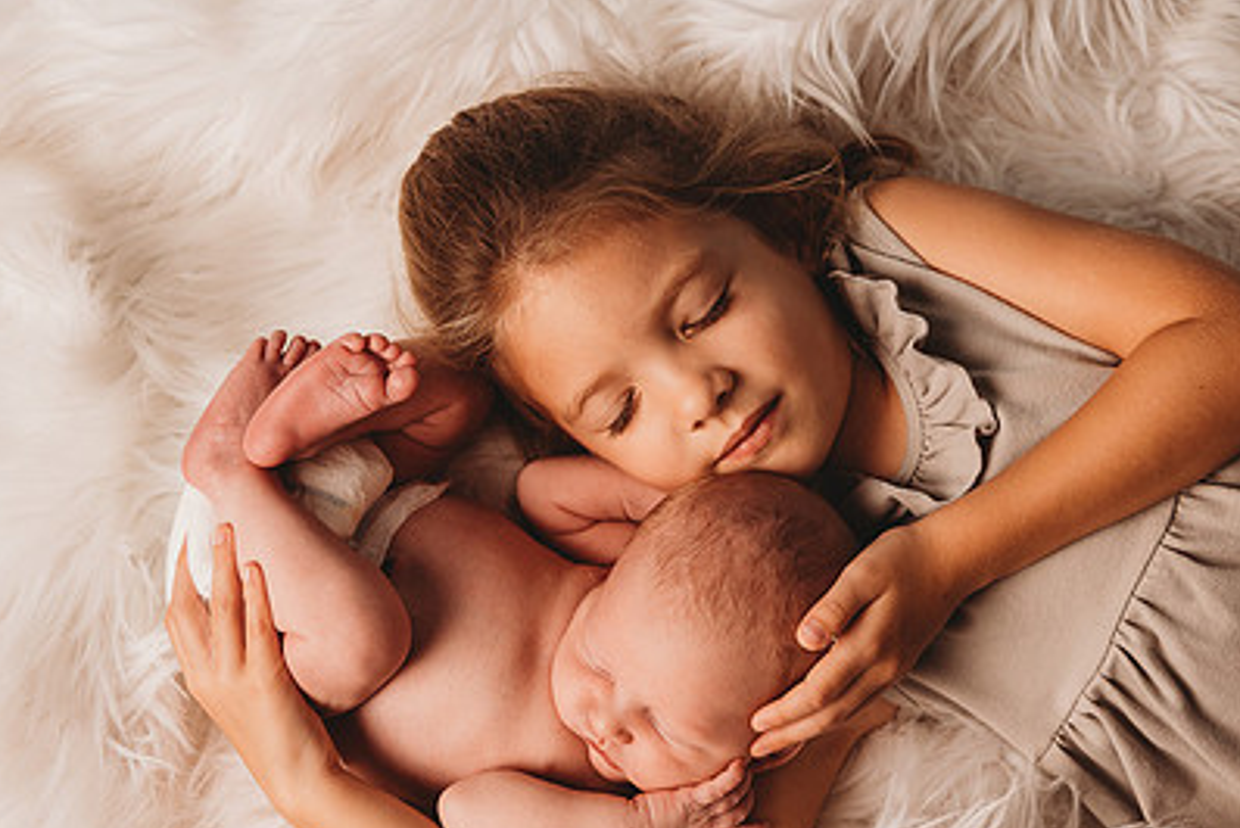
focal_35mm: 67
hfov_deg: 30.0
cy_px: 525
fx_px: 2309
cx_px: 729
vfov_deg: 20.3
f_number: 4
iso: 160
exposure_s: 1/160
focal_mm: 46
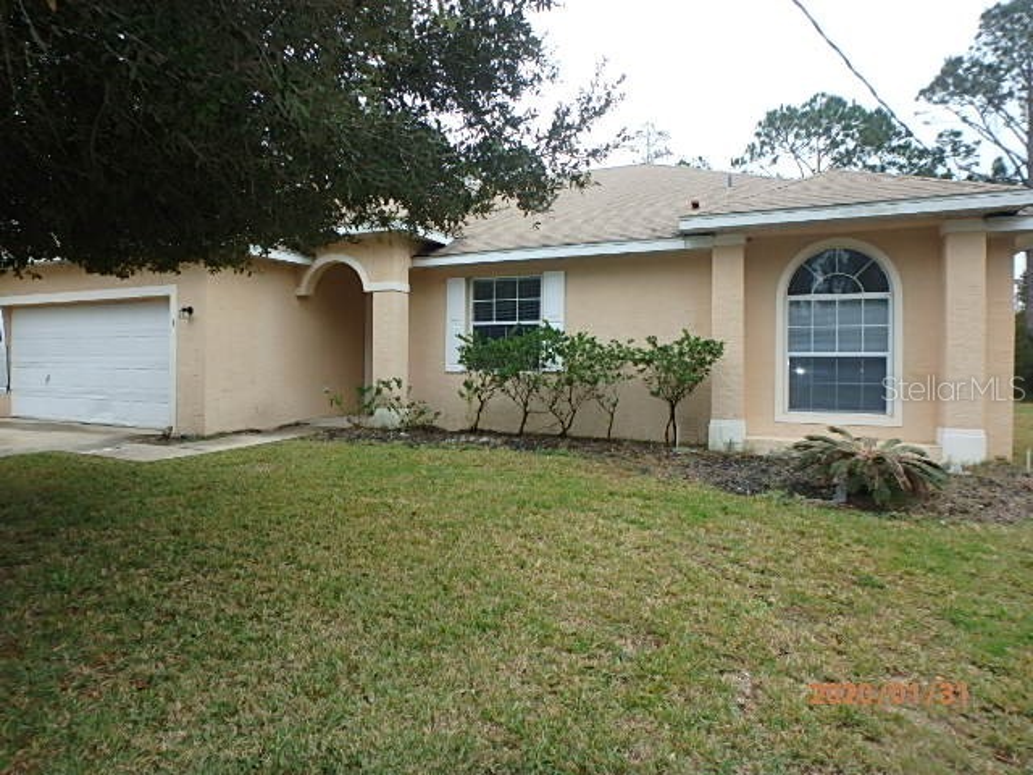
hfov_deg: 79.0
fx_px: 627
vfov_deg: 63.4
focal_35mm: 21
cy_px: 388
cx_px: 516
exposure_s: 1/320
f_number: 3.5
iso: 125
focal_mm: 3.7
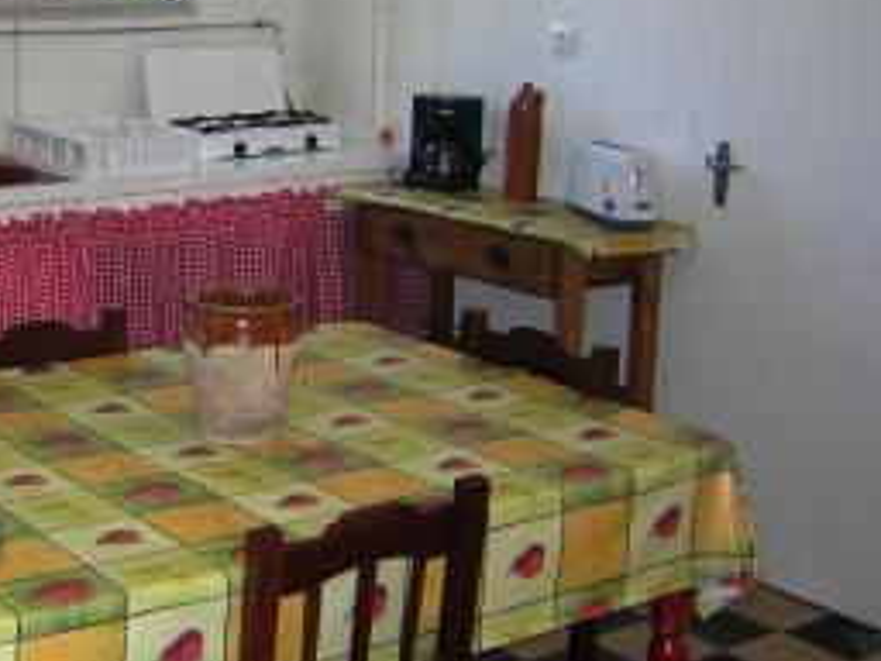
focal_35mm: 63
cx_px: 124
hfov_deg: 29.7
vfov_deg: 22.9
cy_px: 110
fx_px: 1603
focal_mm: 4.7
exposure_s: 1/60.1
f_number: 2.6
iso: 147
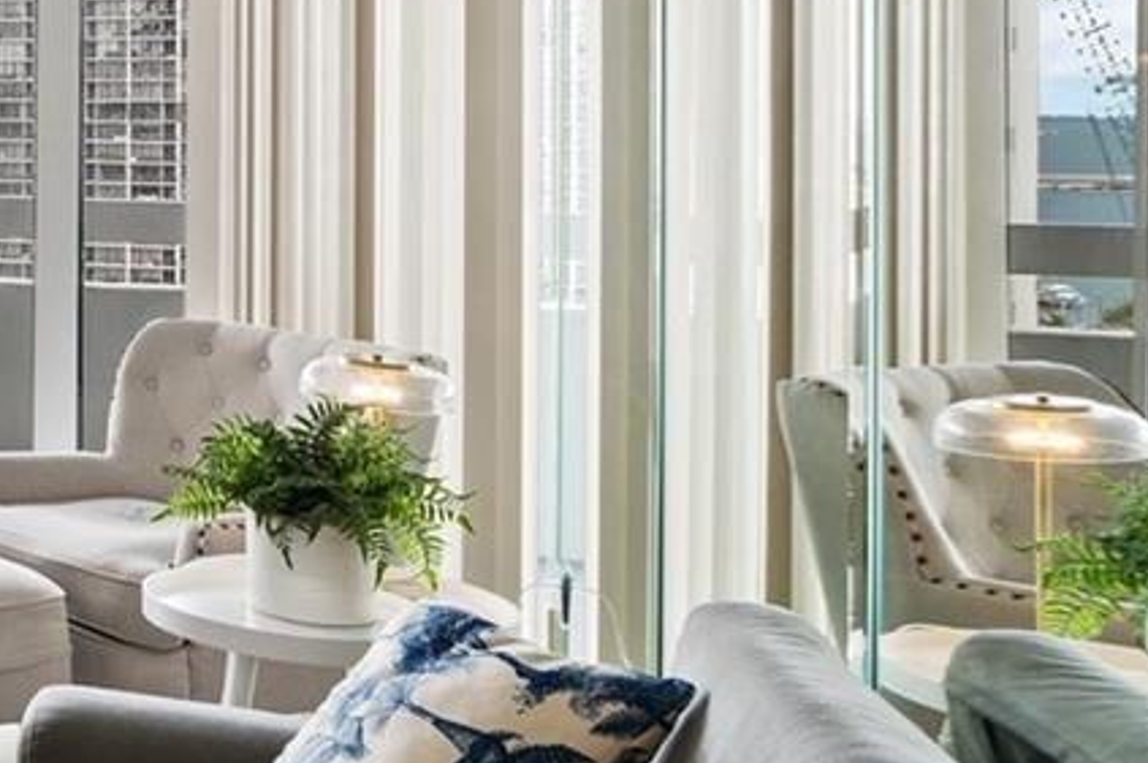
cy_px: 189
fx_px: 1688
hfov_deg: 23.9
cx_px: -787
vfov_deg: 25.2
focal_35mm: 53
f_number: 8
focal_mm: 14
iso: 200
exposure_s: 1/10
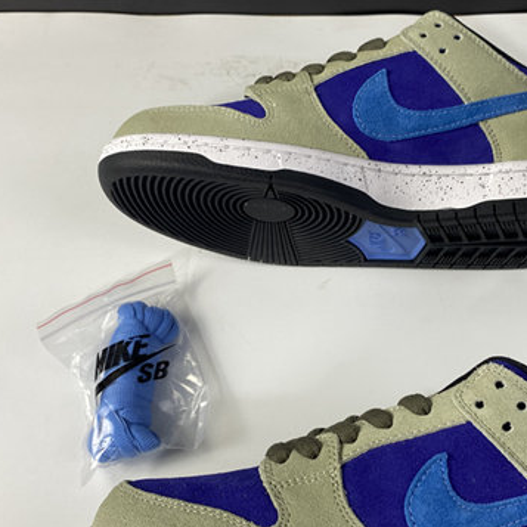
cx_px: 366
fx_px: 775
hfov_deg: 37.0
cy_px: 293
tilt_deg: -63.3
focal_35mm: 45
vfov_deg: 37.5
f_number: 1.8
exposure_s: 1/100
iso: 40
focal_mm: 4.25
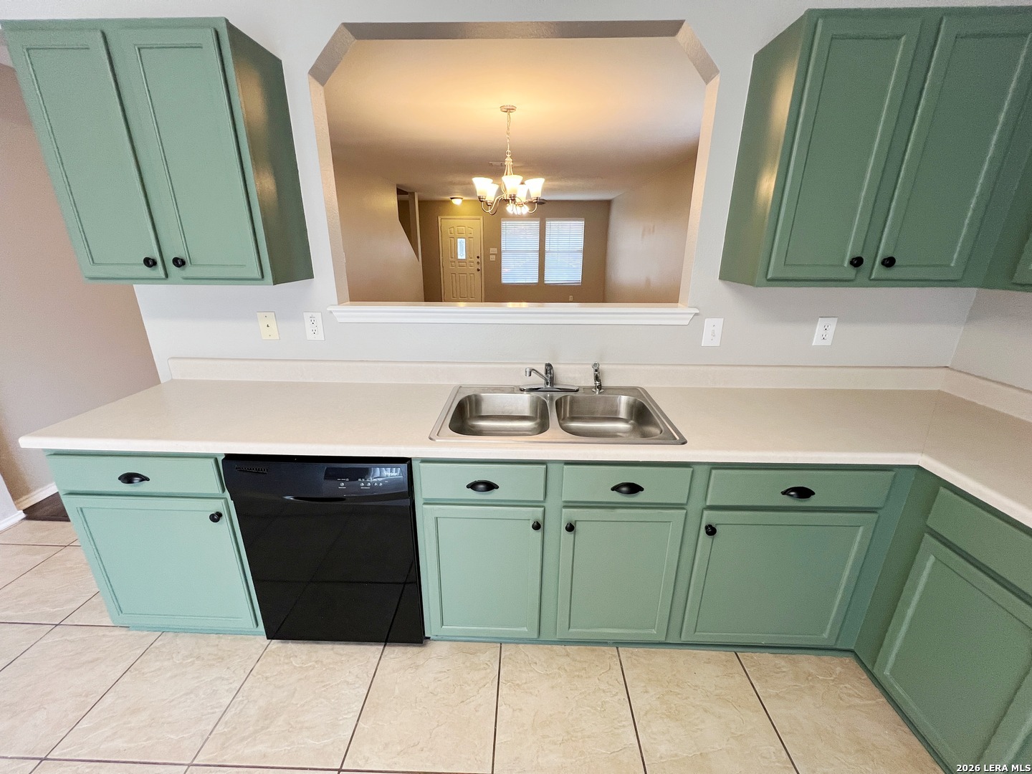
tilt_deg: -19.5
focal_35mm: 13
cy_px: 387
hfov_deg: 106.2
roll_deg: -1.1
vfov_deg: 89.9
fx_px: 388
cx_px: 516
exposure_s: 1/120
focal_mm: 1.57
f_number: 1.8
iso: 250
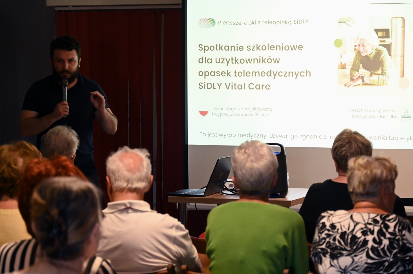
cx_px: 206
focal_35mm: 115
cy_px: 137
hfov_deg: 17.8
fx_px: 1318
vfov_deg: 11.9
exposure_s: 1/160
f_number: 6.3
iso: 5000
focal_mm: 115
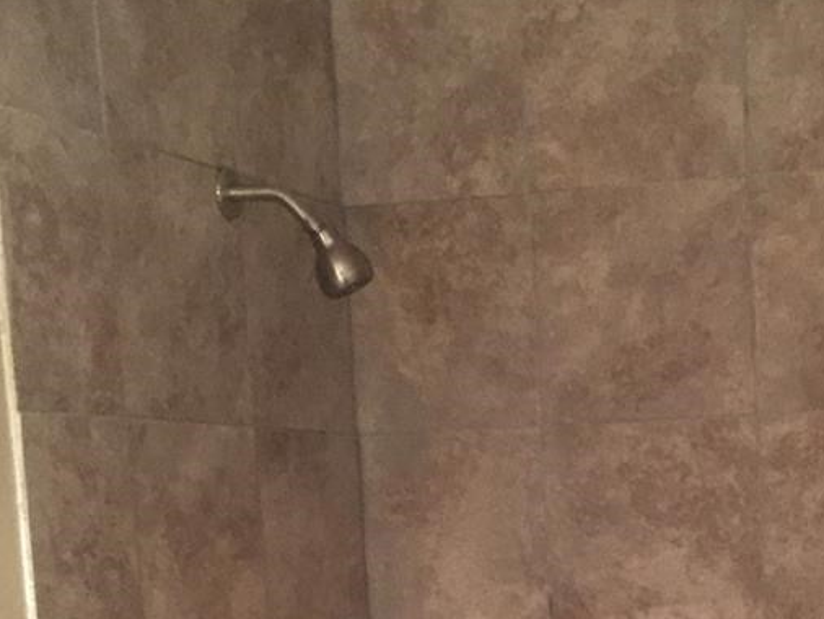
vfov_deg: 15.7
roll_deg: +2.3
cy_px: 867
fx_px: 2096
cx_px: 730
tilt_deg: -9.5
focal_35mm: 88
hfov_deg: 21.8
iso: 200
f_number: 2.2
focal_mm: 4.15
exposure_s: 1/30
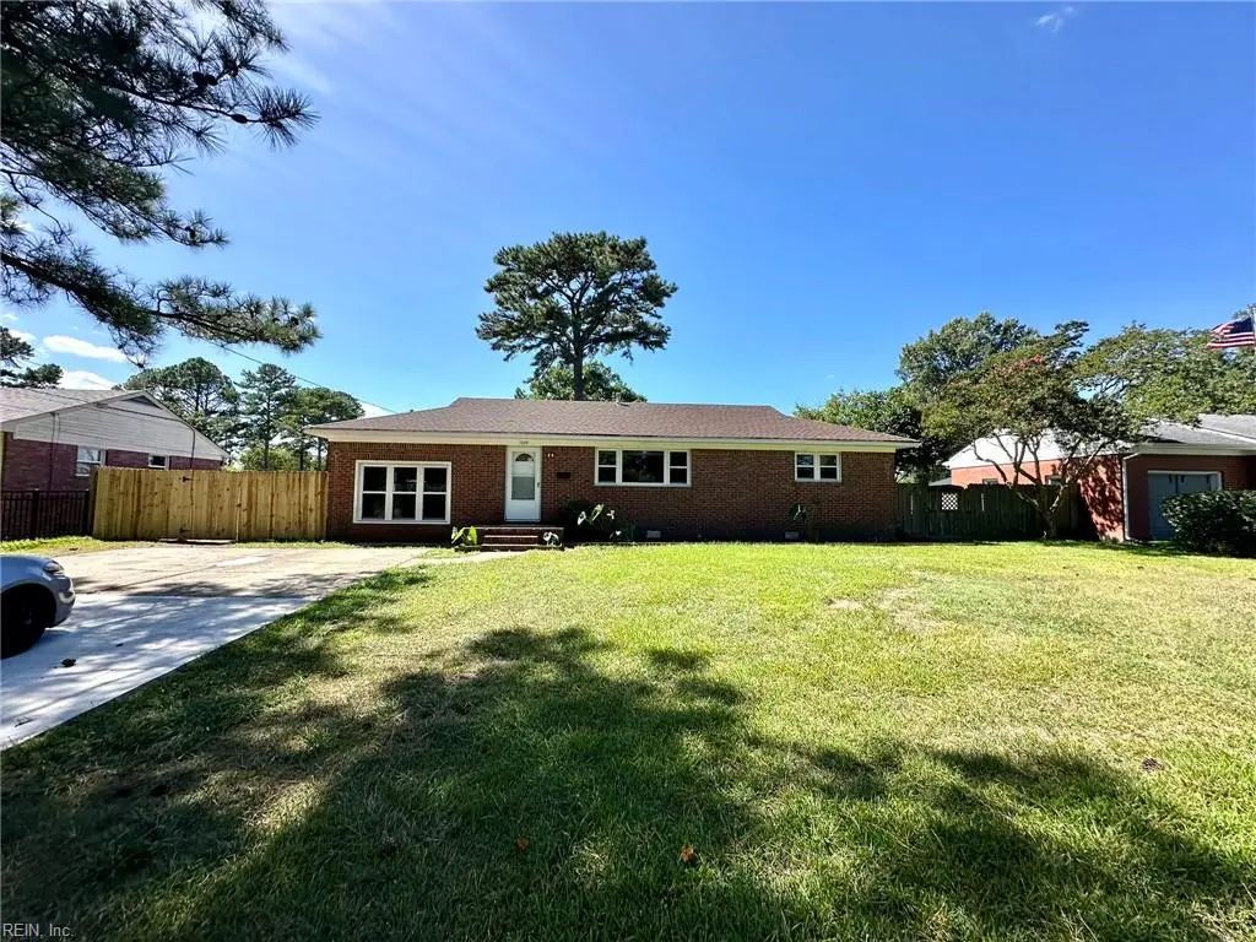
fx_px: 508
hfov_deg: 102.1
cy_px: 471
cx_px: 628
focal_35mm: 14
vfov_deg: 85.7
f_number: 2.2
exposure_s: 1/1103
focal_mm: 2.22
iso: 40
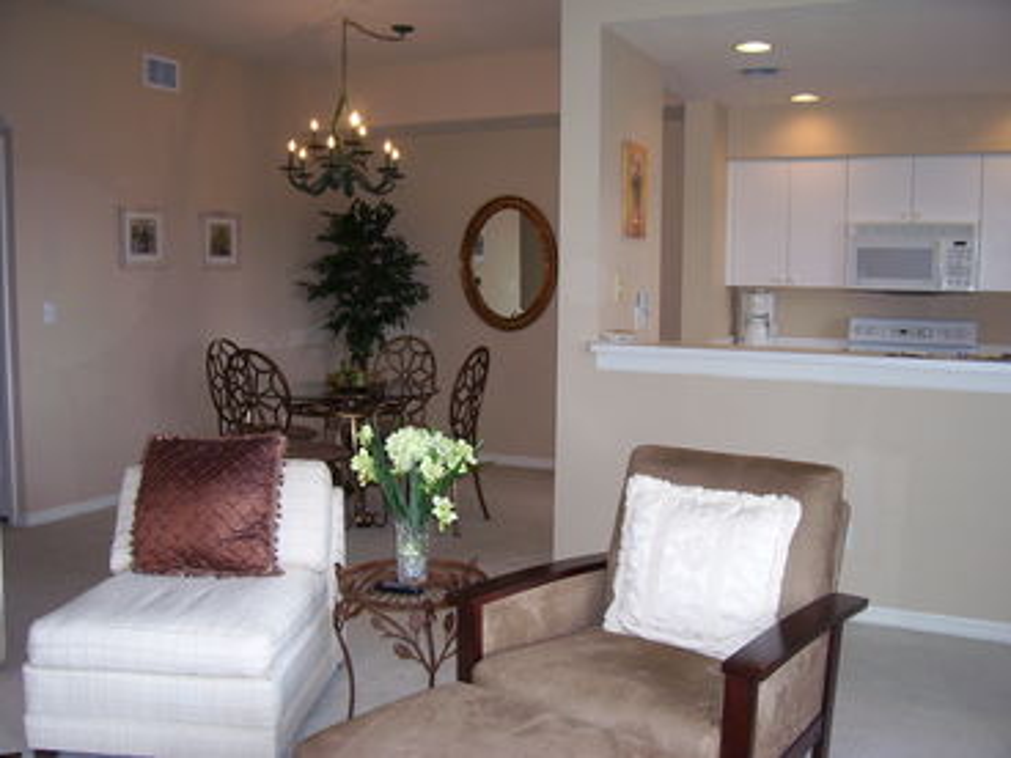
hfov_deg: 54.0
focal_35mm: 34
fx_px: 993
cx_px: 506
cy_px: 379
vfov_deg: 41.8
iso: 80
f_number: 2.7
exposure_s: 1/60
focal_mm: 5.6
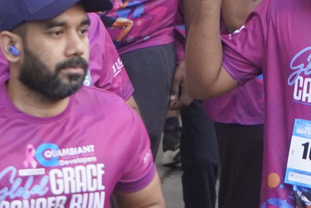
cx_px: 473
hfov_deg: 5.1
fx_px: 3442
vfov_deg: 3.4
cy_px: -151
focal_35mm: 398
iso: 1000
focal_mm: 55
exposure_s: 1/160
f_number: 4.5
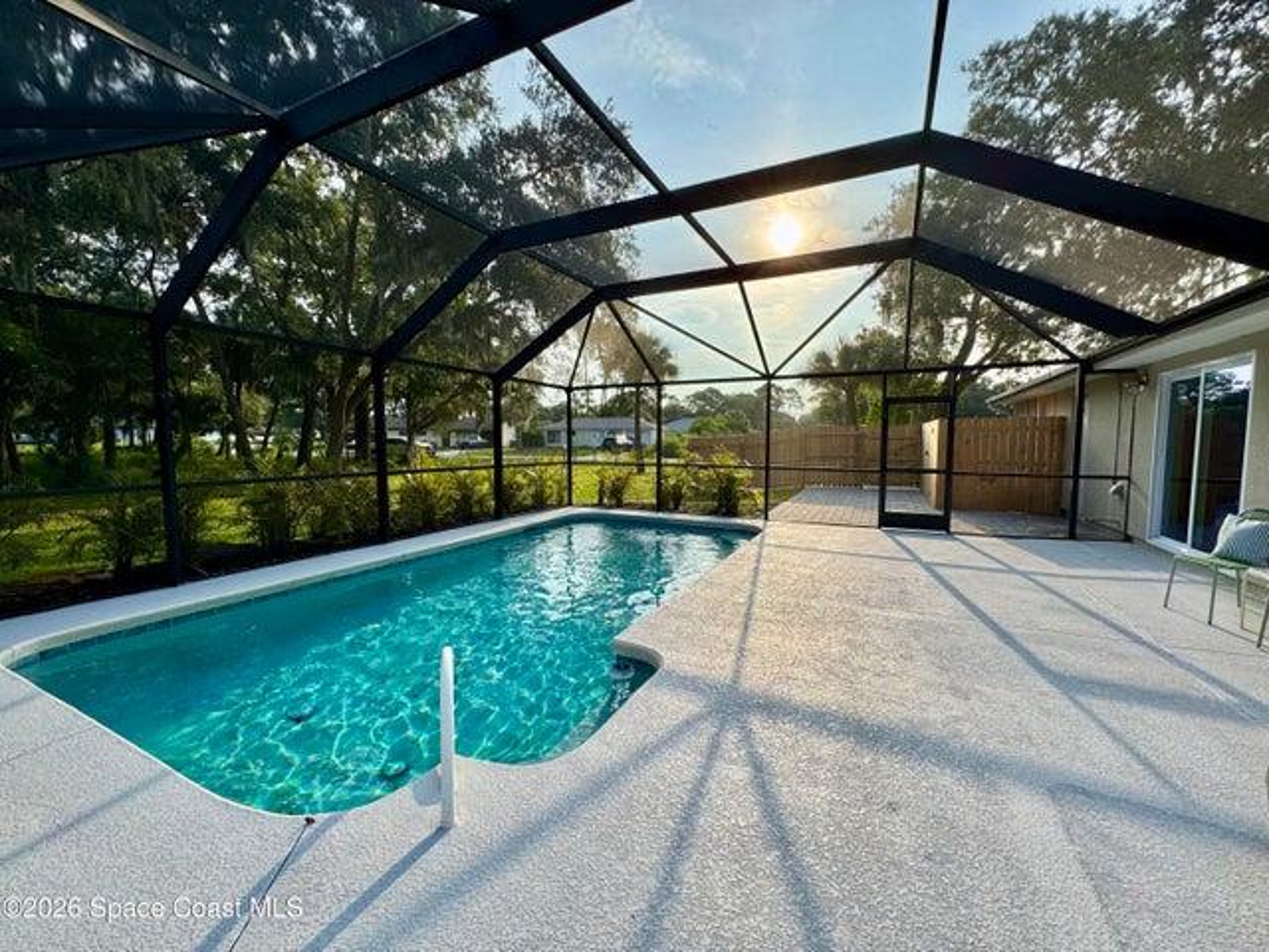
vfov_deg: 85.7
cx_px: 634
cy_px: 476
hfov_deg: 102.1
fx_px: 513
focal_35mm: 14
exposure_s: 1/889
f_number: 2.2
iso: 40
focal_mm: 2.22
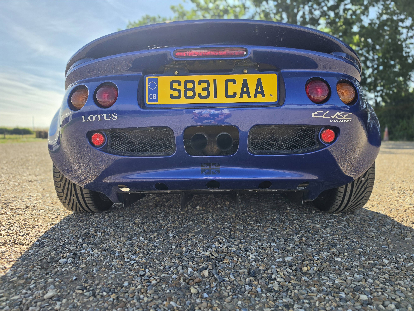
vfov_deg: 58.9
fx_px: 275
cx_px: 207
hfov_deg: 73.9
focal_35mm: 23
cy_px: 156
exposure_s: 1/6352
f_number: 1.4
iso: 64
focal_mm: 6.5
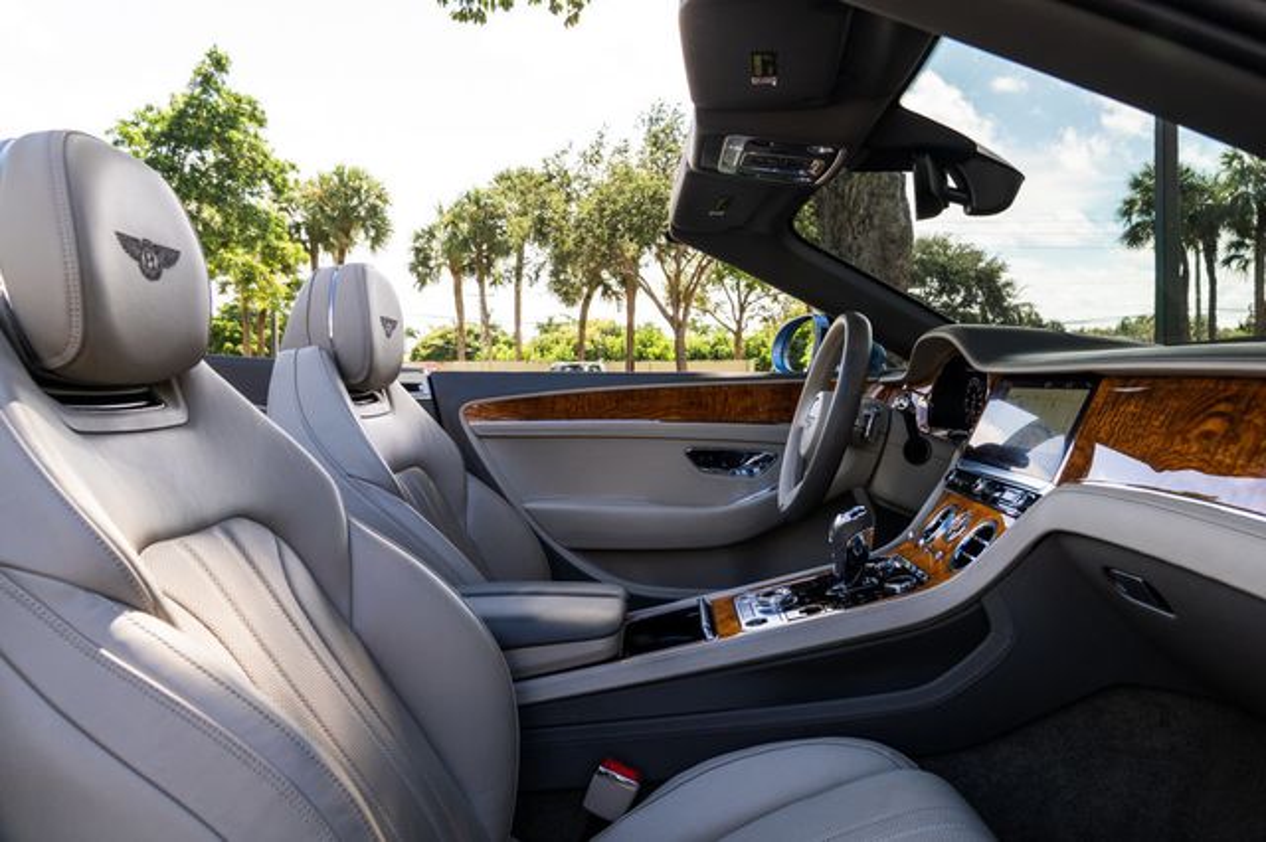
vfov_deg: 48.9
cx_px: 696
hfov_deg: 68.4
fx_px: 928
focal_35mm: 26
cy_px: 421
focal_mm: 24
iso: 640
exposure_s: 1/80
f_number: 8
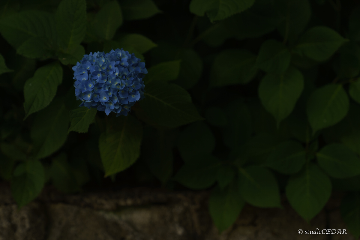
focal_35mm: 70
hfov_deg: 28.8
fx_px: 700
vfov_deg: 19.5
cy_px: 120
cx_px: 180
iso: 100
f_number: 2.8
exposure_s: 1/250
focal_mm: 70
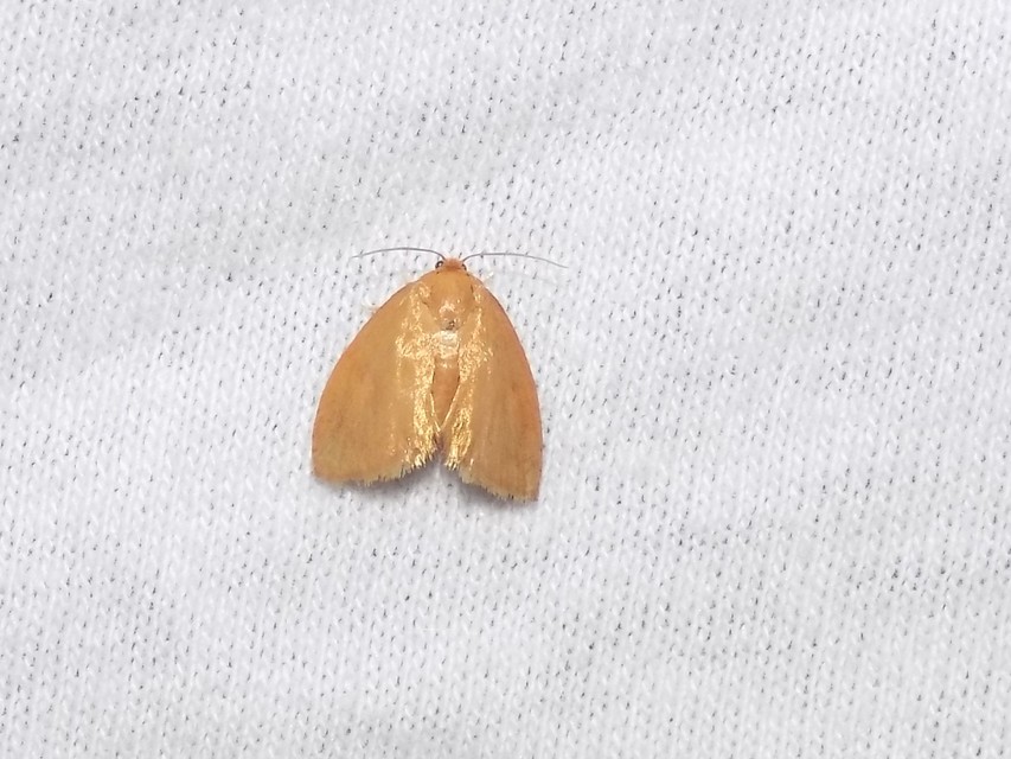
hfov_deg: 20.2
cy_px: 380
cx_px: 506
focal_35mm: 97
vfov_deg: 15.2
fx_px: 2833
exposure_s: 1/30
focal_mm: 17.2
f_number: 4.6
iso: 200
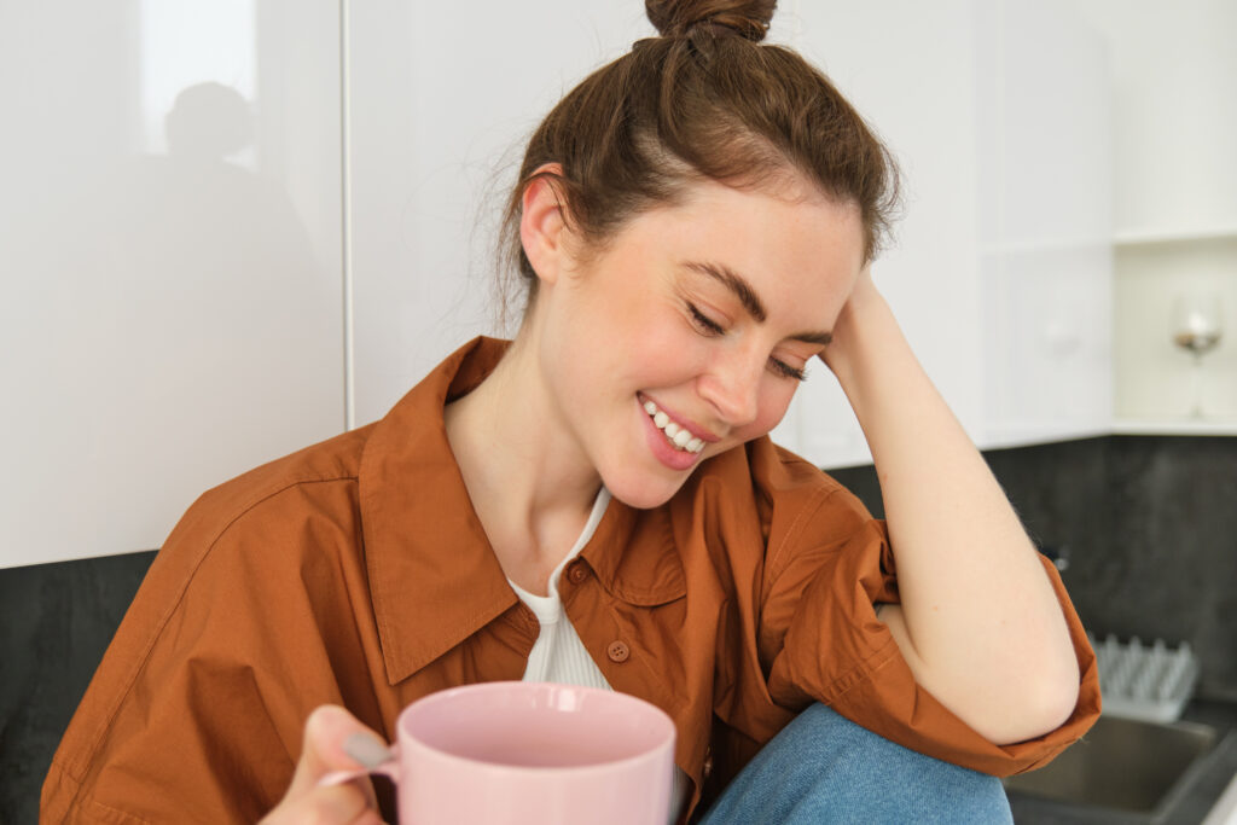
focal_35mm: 33
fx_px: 1134
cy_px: 412
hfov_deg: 57.2
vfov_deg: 40.0
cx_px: 618
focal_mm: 22
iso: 500
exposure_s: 1/125
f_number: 2.8
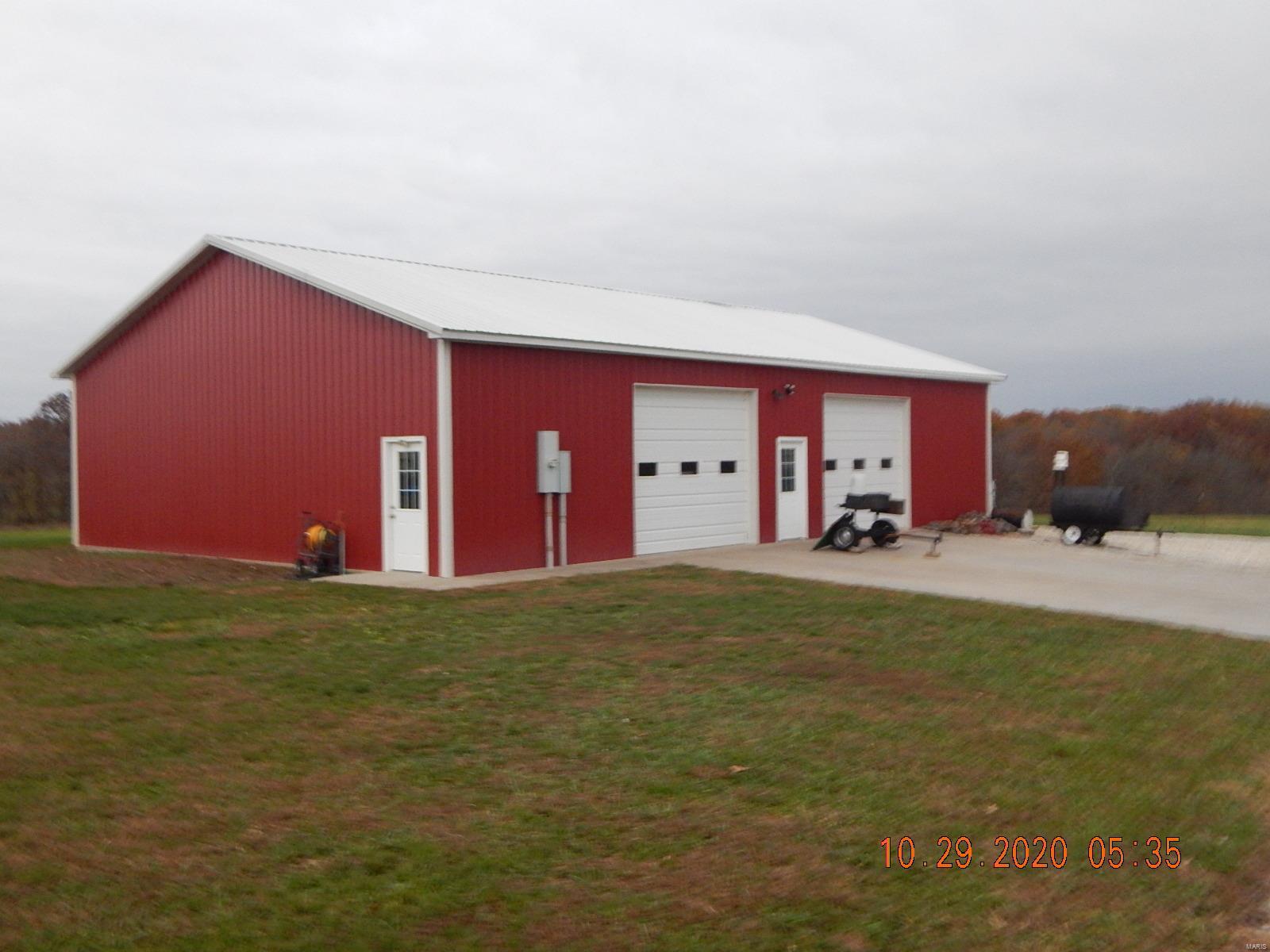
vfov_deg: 41.8
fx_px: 1247
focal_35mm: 34
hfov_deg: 54.0
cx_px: 635
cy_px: 476
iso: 450
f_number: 3.3
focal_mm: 6.1
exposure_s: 1/8
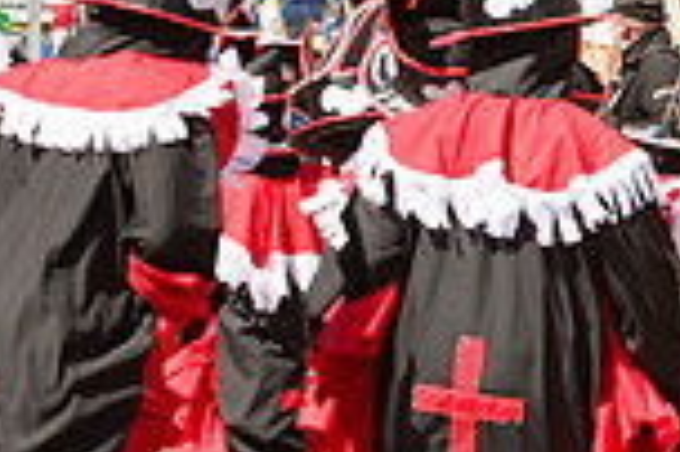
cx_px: 693
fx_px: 5906
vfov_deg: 4.4
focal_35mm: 313
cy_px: 264
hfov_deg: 6.6
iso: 100
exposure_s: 1/200
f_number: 8
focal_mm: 82
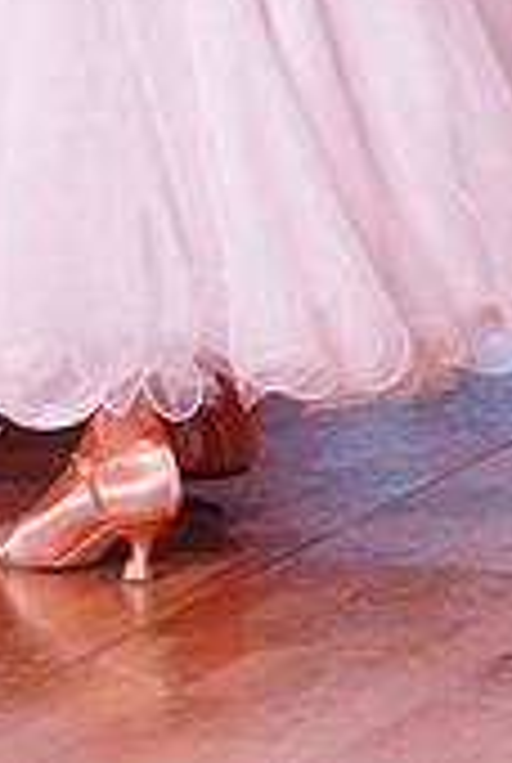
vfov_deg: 4.6
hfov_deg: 3.1
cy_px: -525
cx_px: 200
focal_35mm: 443
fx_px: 9412
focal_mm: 130
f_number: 2.8
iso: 640
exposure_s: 1/250
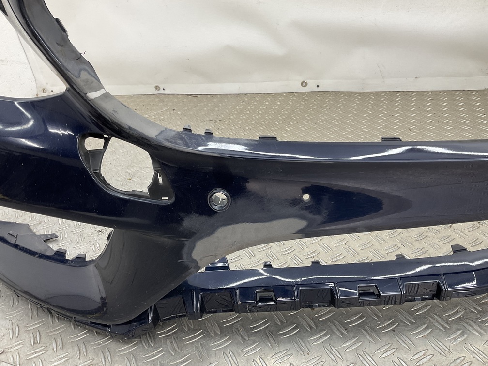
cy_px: 183
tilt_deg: -29.9
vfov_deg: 48.2
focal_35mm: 29
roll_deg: +7.0
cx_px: 244
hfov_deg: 61.7
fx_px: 409
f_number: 1.8
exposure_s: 1/120
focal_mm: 3
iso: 40
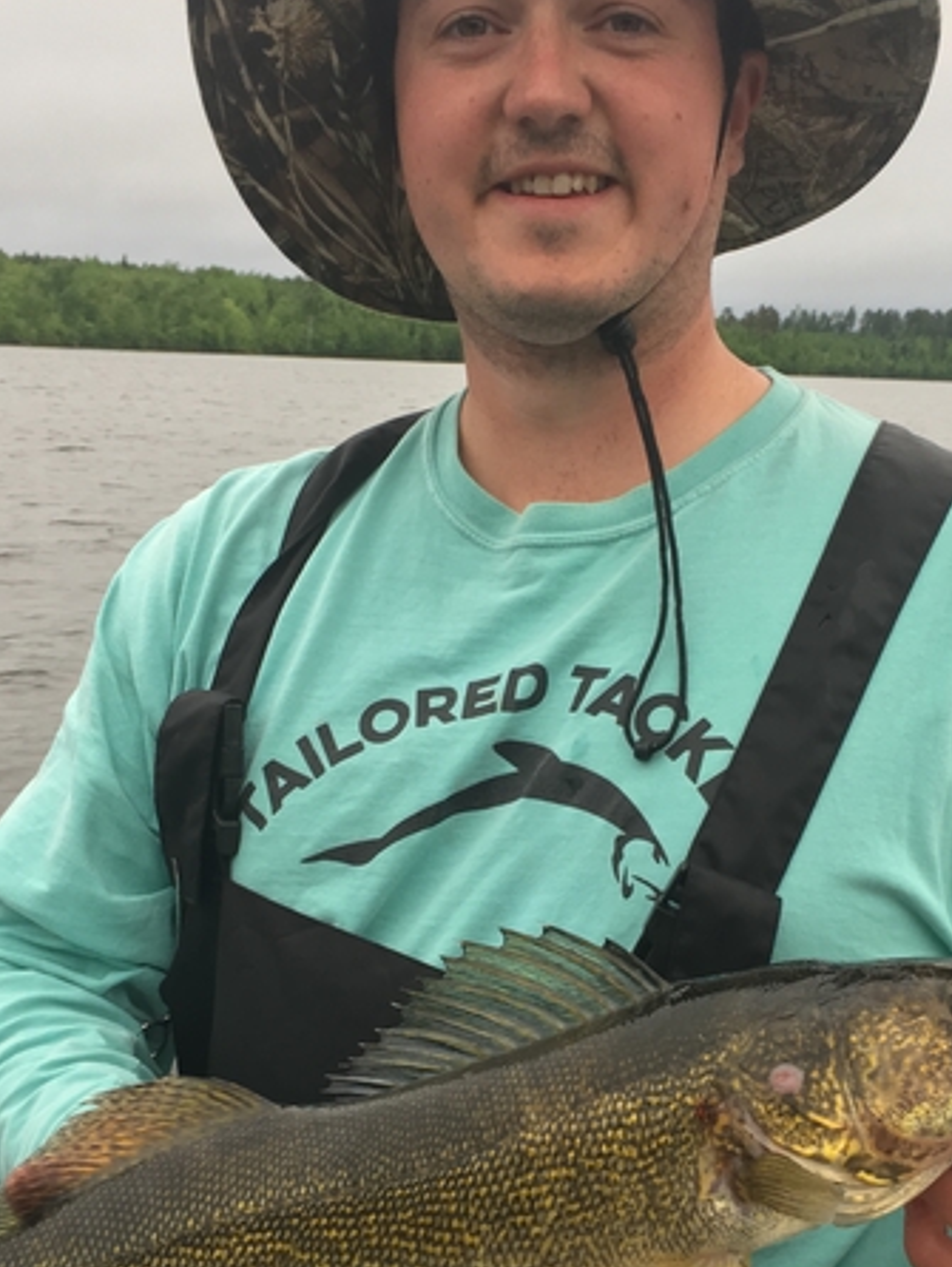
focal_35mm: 52
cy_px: 770
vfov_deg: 36.6
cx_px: 568
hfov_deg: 28.0
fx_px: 1905
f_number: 2.2
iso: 40
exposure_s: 1/120
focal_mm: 4.15
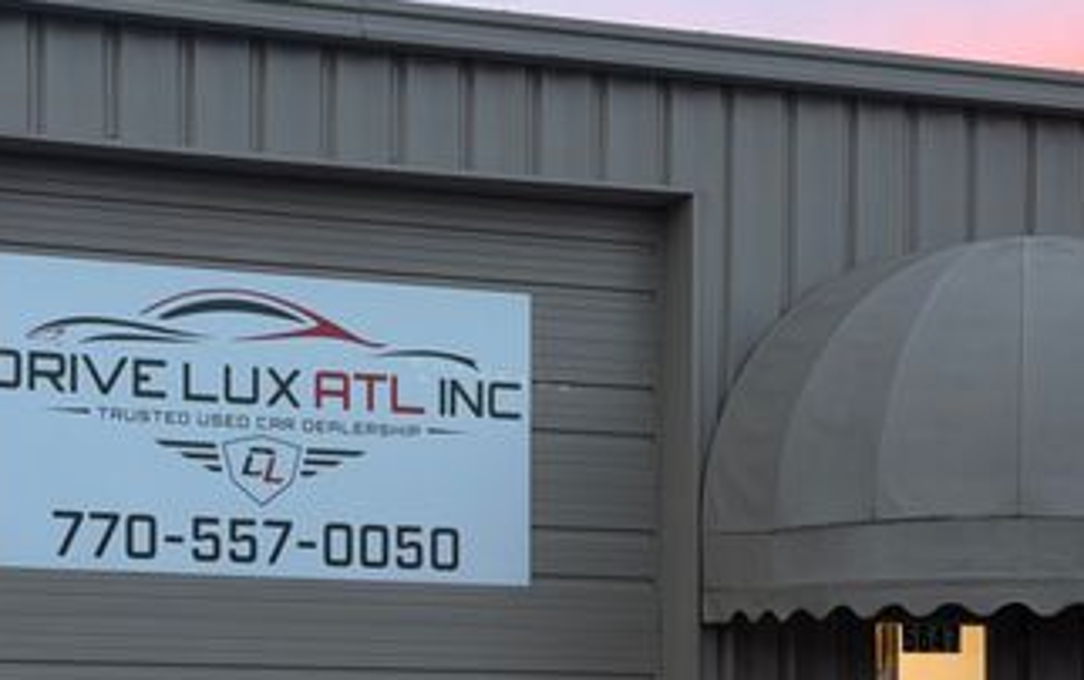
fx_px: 2987
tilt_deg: +1.3
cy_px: 741
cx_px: 236
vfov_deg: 12.8
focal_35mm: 101
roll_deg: +0.3
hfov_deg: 20.4
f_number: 1.78
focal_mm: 6.76
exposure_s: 1/87
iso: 100
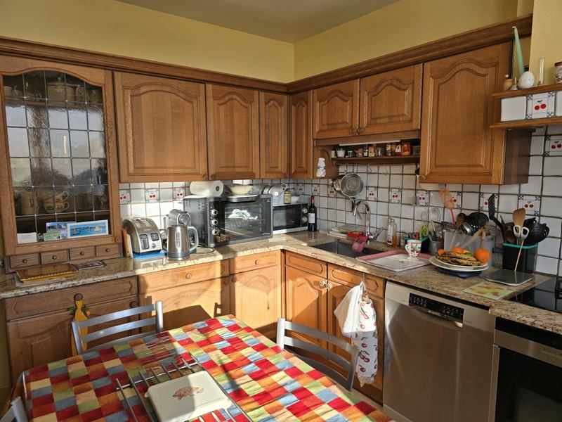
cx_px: 281
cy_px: 211
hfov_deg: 73.9
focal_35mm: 23
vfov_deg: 58.9
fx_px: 373
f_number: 1.7
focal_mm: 6.3
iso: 12
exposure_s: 1/180
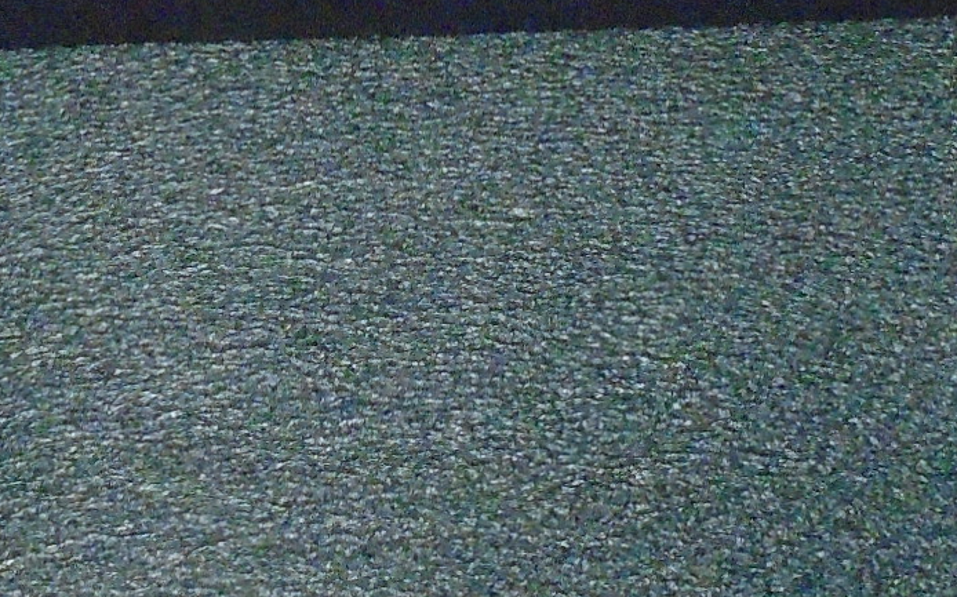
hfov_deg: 20.2
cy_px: 108
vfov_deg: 12.6
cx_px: 374
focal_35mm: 103
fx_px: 2685
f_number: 3.2
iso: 800
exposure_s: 1/30
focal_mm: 4.6
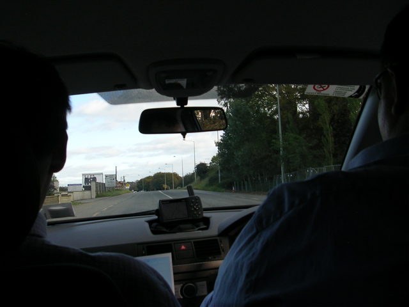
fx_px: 449
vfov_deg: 37.7
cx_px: 204
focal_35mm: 38
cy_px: 154
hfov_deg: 49.0
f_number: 2.8
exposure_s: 1/349
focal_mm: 5.8
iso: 50
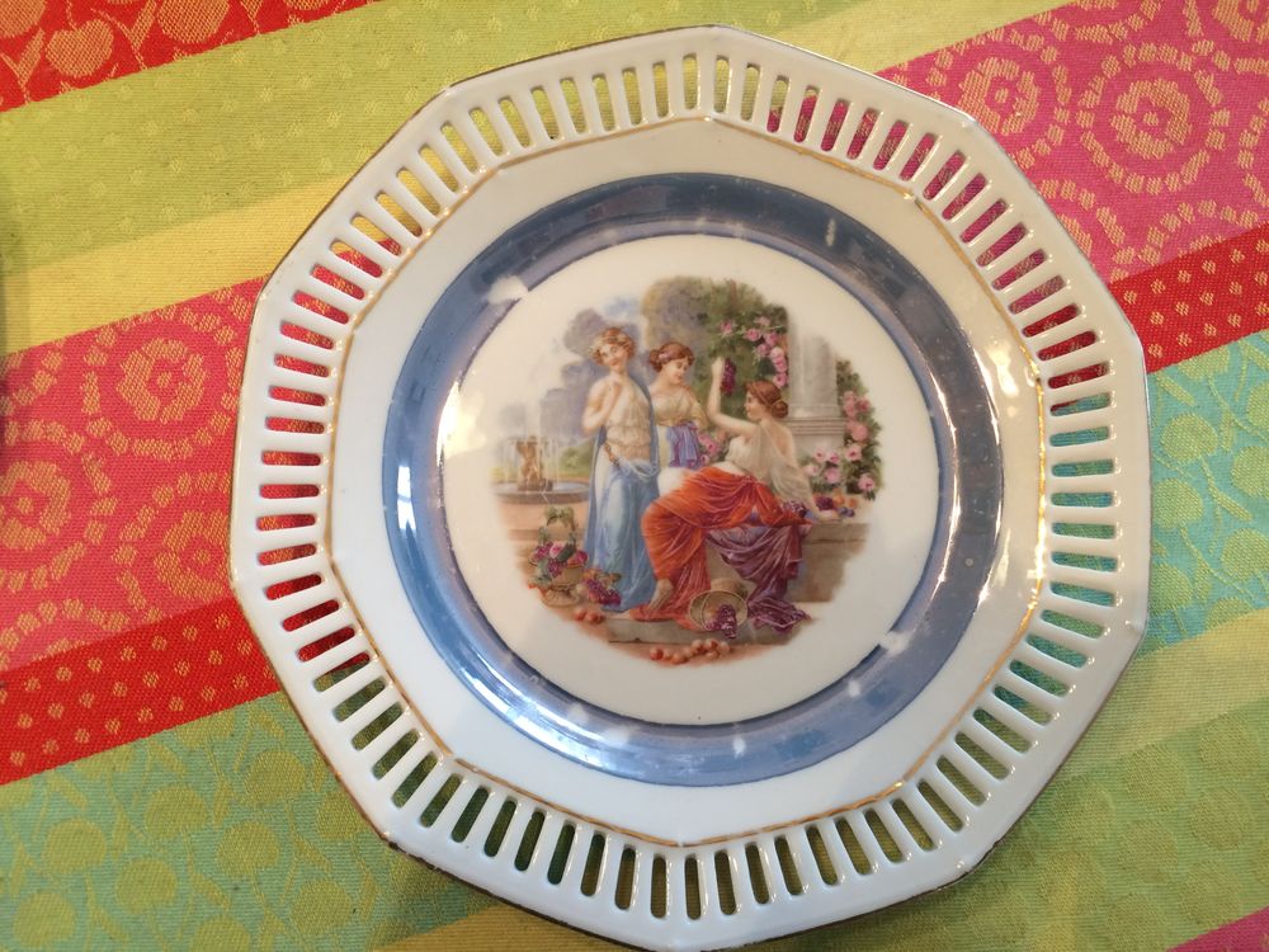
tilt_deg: -80.7
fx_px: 1063
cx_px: 634
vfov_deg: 48.2
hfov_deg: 61.7
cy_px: 476
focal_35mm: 29
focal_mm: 4.15
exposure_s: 1/33
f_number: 2.2
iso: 100
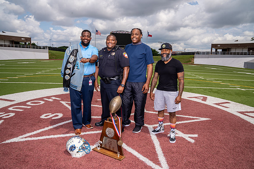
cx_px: 127
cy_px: 84
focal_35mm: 24
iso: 125
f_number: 11
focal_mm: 24
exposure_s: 1/200
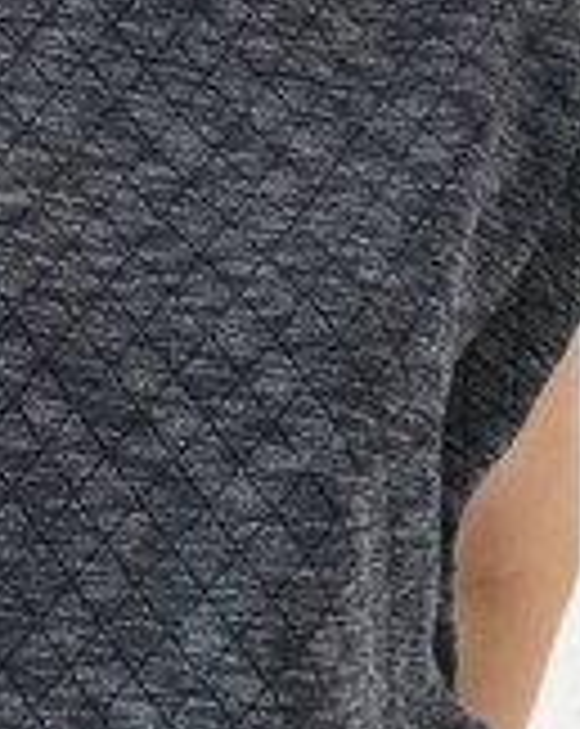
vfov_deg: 6.5
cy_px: 315
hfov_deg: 5.2
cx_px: 27
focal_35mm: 296
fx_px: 6369
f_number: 5.6
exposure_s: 1/160
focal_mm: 68
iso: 100
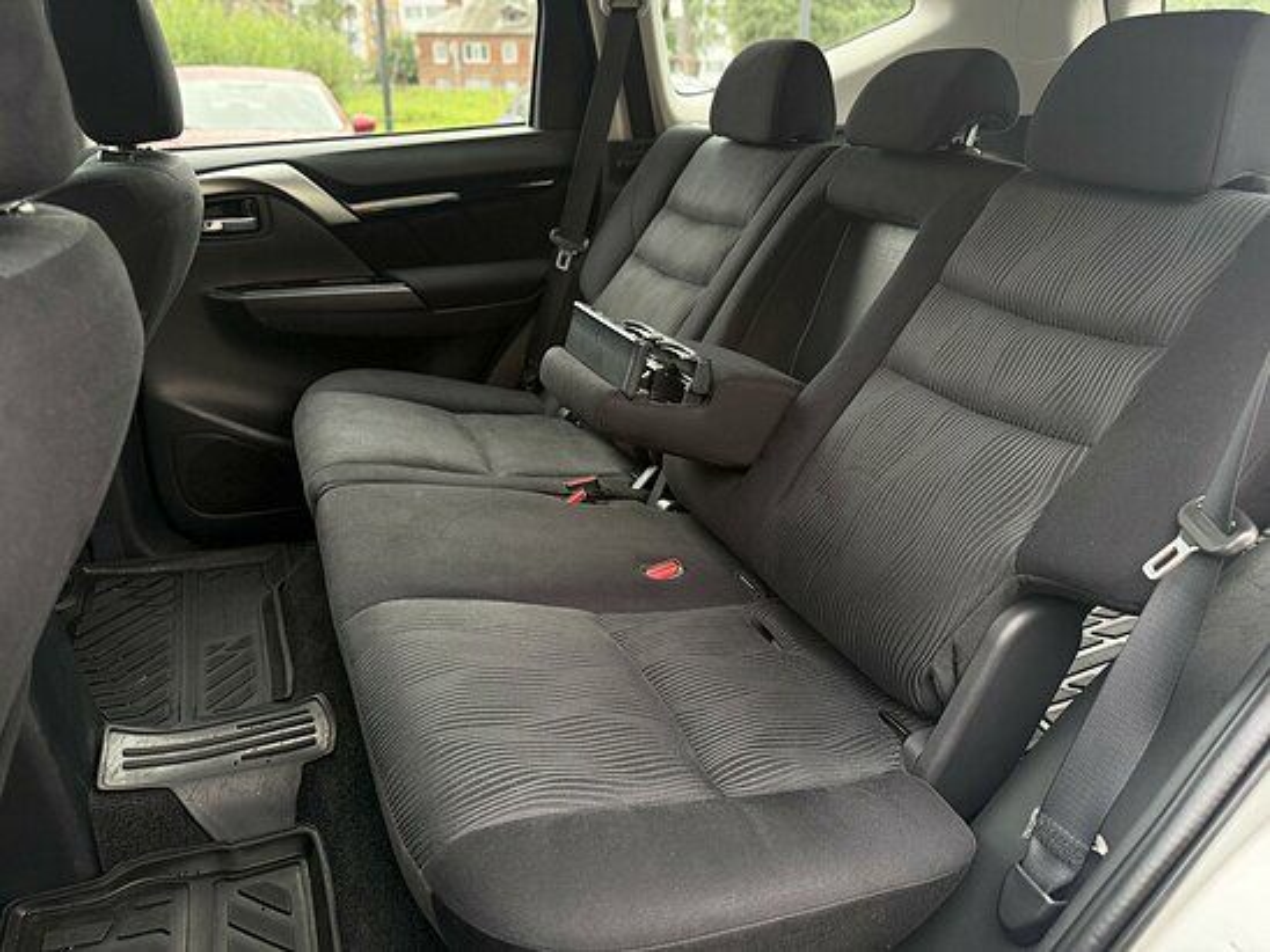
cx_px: 635
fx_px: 881
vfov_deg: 56.8
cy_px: 476
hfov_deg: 71.6
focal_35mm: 24
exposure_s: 1/243
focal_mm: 6.76
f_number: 1.78
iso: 160
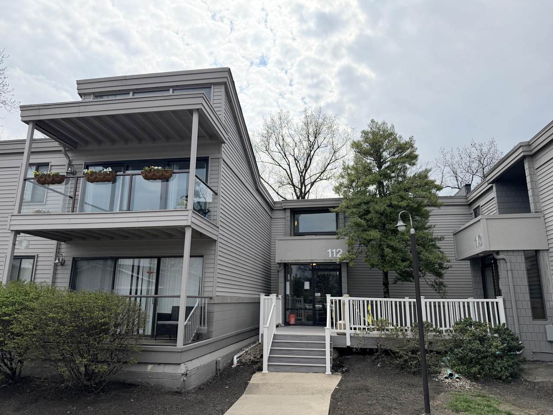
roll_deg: +0.3
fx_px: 383
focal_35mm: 24
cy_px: 208
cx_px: 276
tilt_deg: +12.7
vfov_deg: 56.8
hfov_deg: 71.6
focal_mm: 6.76
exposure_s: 1/10309
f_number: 1.78
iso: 100
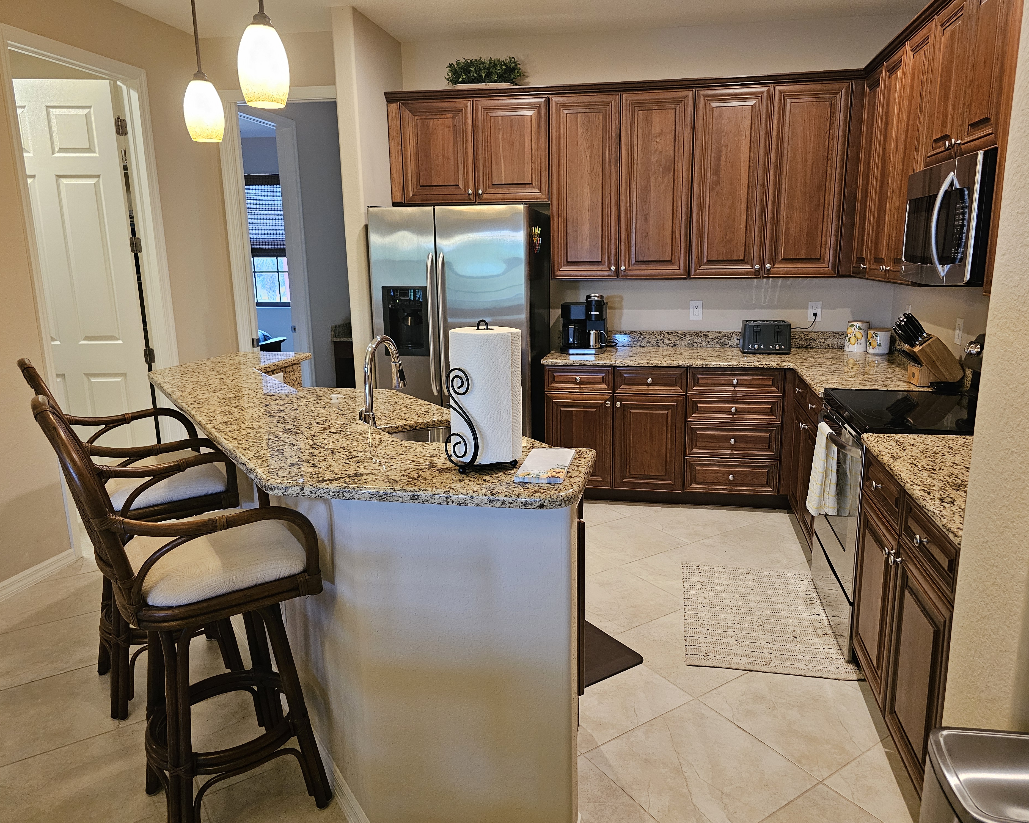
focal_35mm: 24
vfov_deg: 58.8
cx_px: 543
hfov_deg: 70.2
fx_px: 731
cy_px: 412
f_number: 1.7
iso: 800
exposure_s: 1/120
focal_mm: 6.3
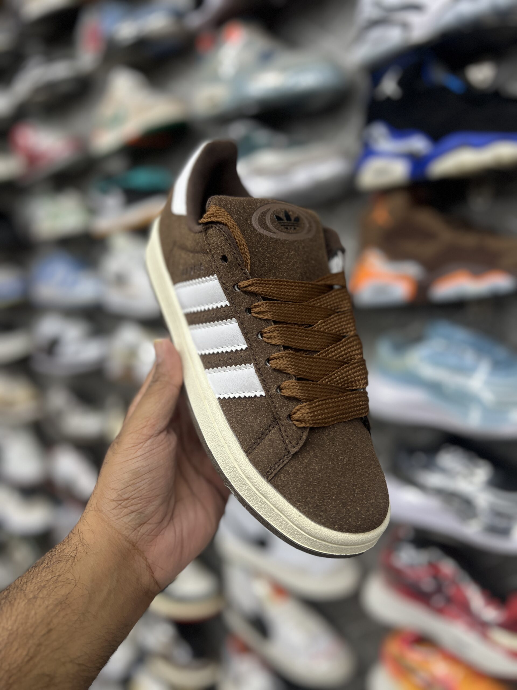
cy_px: 345
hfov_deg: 53.1
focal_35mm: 26
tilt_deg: -6.8
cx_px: 258
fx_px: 518
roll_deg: +2.6
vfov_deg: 67.3
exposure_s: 1/100
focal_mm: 5.7
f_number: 1.5
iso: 80
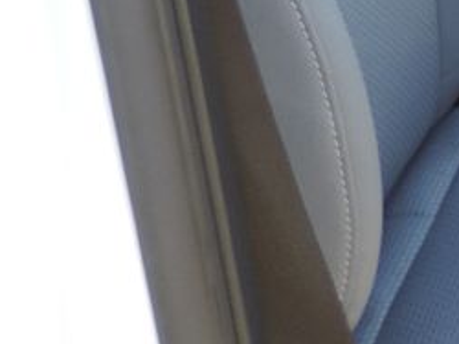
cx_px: 1083
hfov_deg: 12.7
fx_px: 1629
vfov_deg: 11.7
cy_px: -123
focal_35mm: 123
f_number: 3
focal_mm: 4.3
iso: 80
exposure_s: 1/40
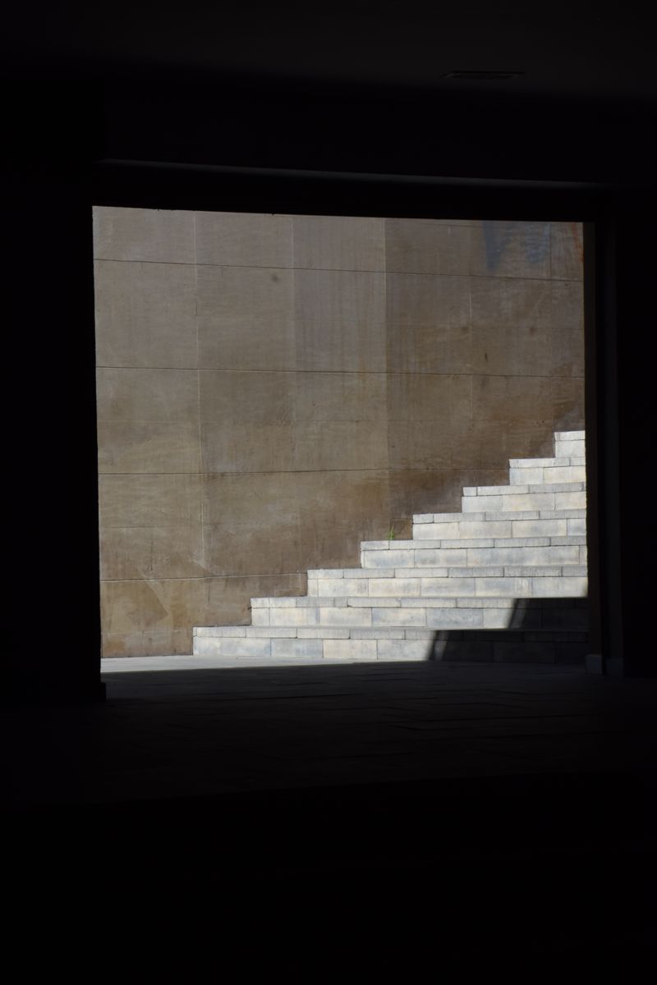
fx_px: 2710
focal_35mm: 99
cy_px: 492
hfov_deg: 13.8
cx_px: 328
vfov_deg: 20.6
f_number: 20
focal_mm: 66
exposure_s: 1/200
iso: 400
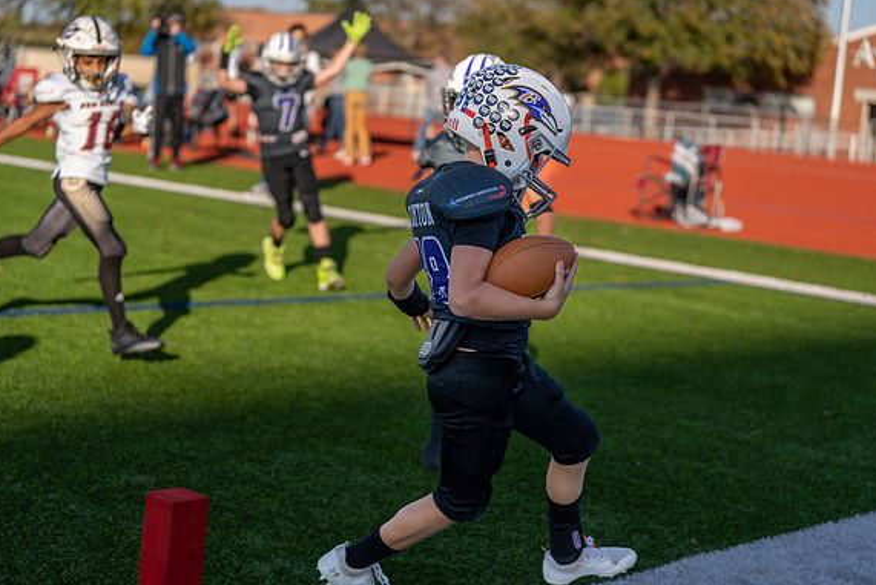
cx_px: 434
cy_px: 292
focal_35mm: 72
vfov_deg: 18.9
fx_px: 1752
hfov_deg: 28.1
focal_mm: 70
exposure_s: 1/1250
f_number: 2.8
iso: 100
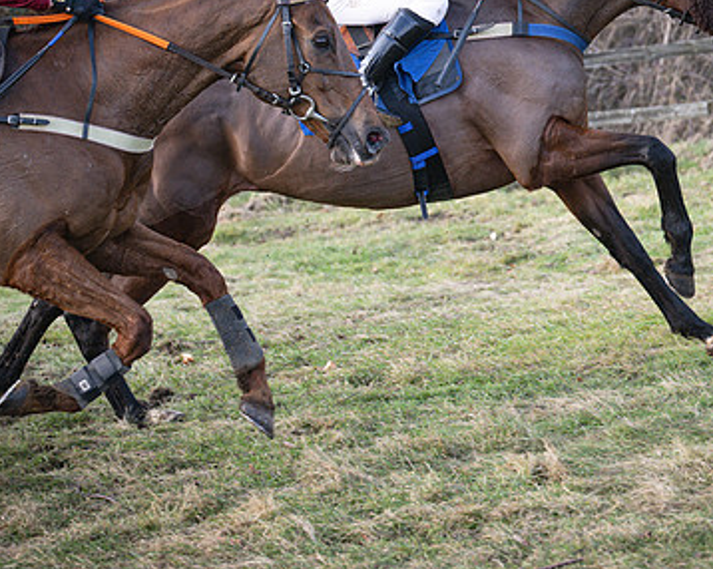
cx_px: 388
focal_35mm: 124
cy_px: 153
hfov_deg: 15.5
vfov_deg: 12.4
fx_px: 2615
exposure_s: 1/1600
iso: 400
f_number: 2.8
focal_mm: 70
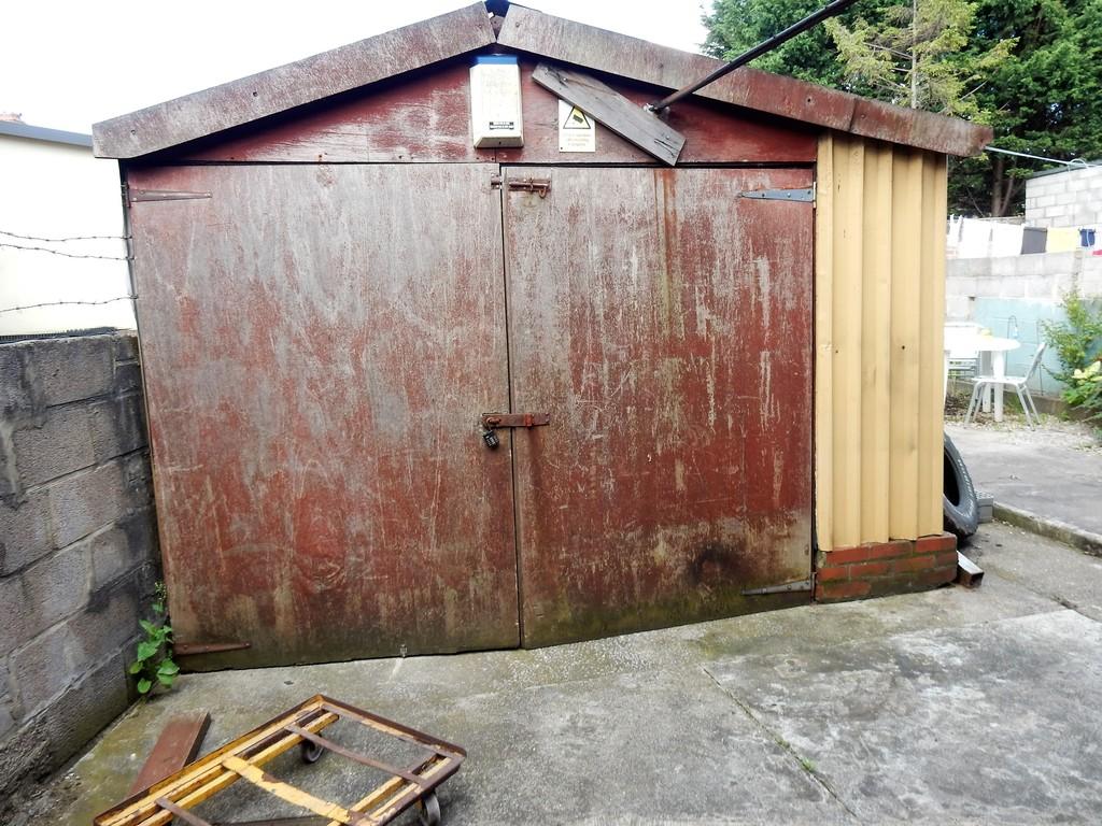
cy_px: 413
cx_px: 551
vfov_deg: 54.9
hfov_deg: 69.4
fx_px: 796
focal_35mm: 25
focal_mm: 4.5
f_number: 3.7
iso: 125
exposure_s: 1/100
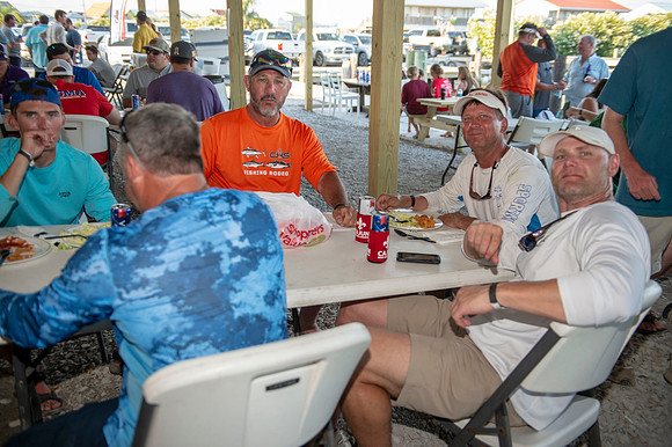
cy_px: 224
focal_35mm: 35
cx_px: 336
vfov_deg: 37.8
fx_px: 653
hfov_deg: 54.5
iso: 100
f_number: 3.2
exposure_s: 1/100
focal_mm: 35
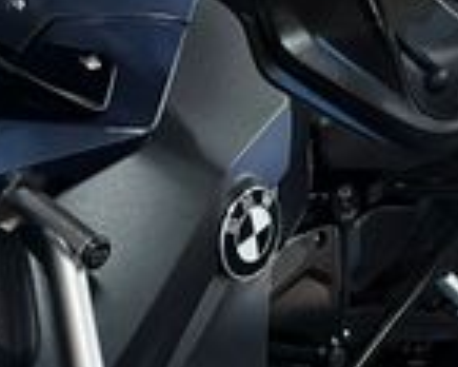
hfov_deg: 16.3
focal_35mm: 112
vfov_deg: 13.3
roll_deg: +1.9
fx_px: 1518
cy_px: -114
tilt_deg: -8.4
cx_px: -123
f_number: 1.6
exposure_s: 1/33
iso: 500
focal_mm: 5.1
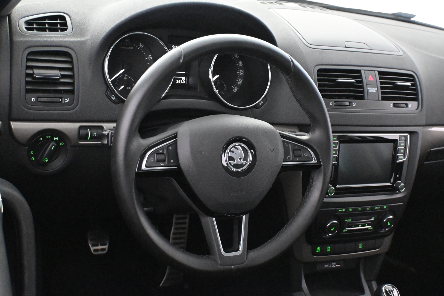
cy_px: 148
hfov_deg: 43.6
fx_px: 555
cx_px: 222
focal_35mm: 45
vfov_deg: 29.9
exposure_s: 1/60
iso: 12800
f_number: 4.8
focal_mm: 30
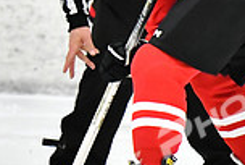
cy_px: 20
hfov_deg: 1.9
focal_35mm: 1085
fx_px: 7398
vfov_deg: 1.3
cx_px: -79
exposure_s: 1/1250
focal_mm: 190
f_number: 2.8
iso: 5000
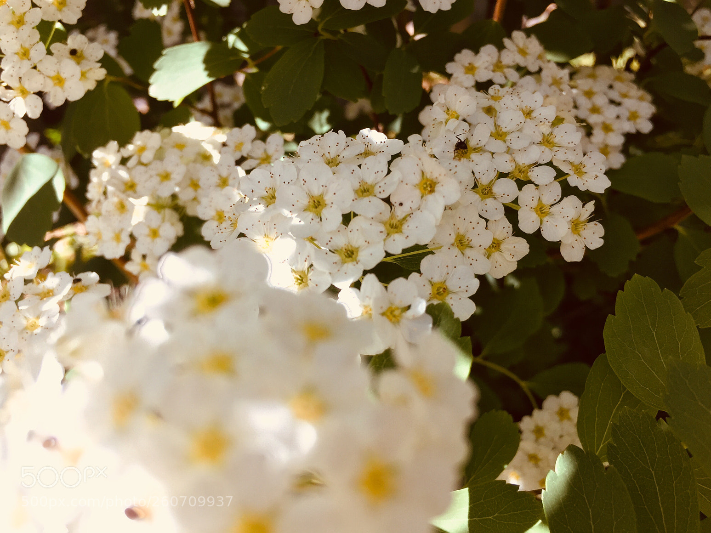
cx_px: 360
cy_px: 262
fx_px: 616
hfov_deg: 60.0
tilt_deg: -49.3
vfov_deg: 46.8
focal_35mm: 30
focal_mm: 4.15
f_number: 2.2
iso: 32
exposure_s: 1/501
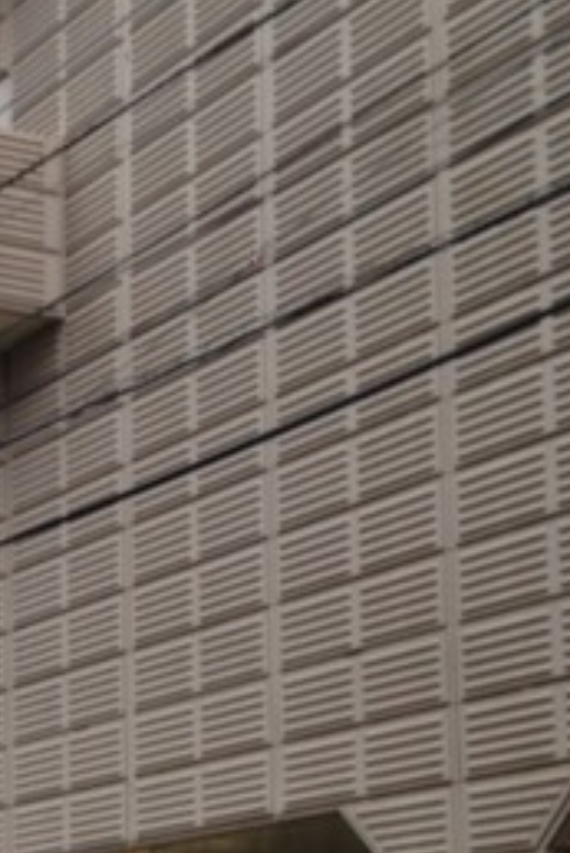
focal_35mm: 106
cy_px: 767
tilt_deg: +7.1
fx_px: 2514
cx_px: -277
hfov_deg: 12.3
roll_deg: -1.0
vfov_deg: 18.9
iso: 50
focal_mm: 4.12
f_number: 2.4
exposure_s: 1/24
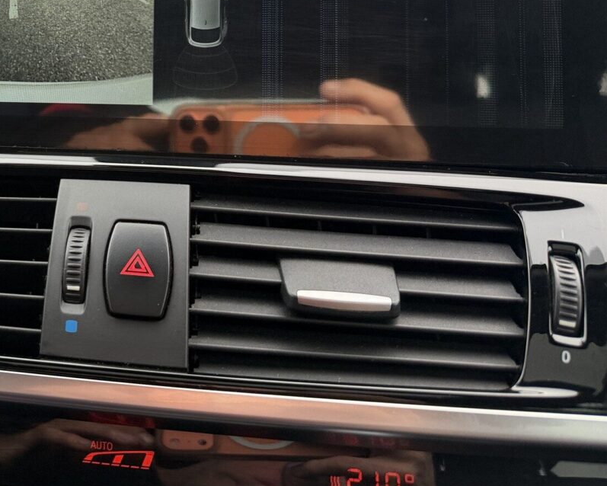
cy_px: 50
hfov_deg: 35.7
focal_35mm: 47
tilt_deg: -3.9
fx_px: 845
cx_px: -1
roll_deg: +2.1
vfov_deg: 30.7
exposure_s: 1/677
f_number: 1.78
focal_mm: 6.76
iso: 80
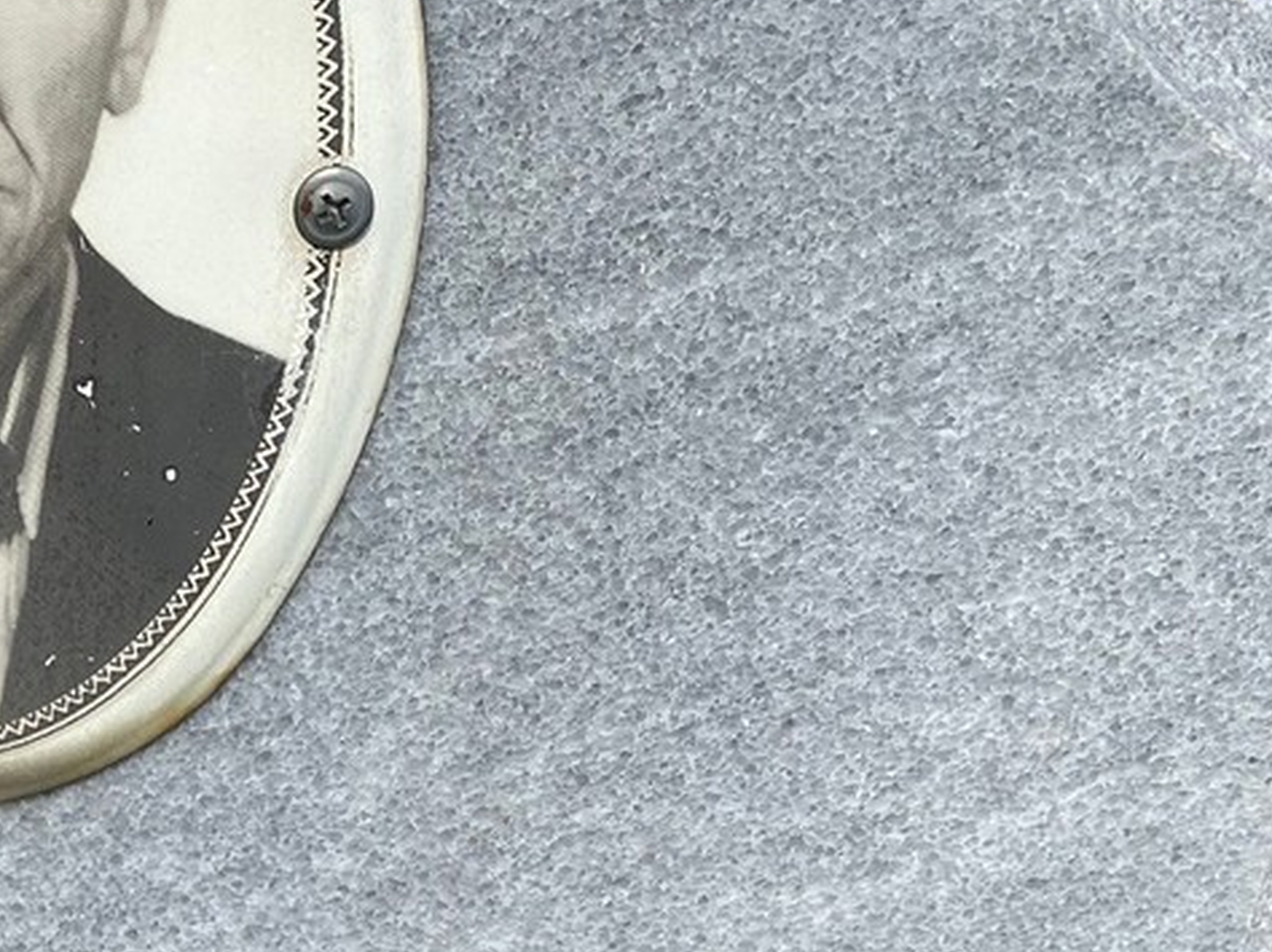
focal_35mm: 79
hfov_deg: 23.4
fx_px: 2901
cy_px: 1279
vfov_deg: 17.4
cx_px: -91
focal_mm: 4.25
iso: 32
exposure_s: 1/2028
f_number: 1.8
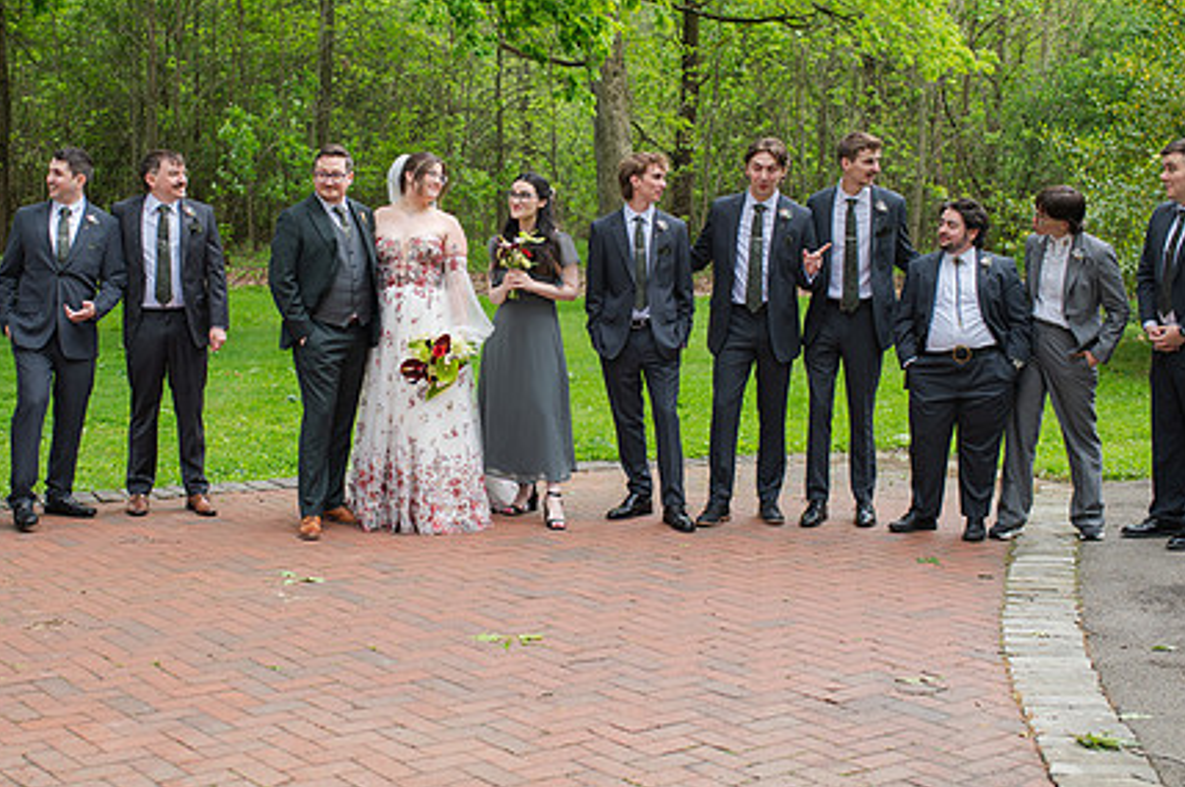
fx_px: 1743
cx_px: 459
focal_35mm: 53
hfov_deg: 37.4
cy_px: 342
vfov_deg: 25.4
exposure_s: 1/320
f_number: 3.5
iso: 125
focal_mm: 35
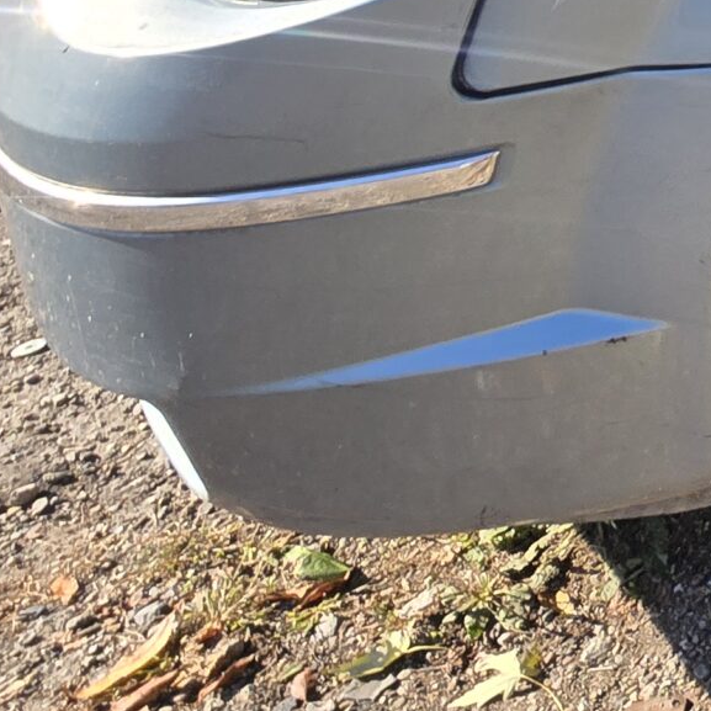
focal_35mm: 51
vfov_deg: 28.1
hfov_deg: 21.1
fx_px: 1185
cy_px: -192
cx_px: 1310
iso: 50
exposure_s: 1/861
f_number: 2.2
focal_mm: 2.2
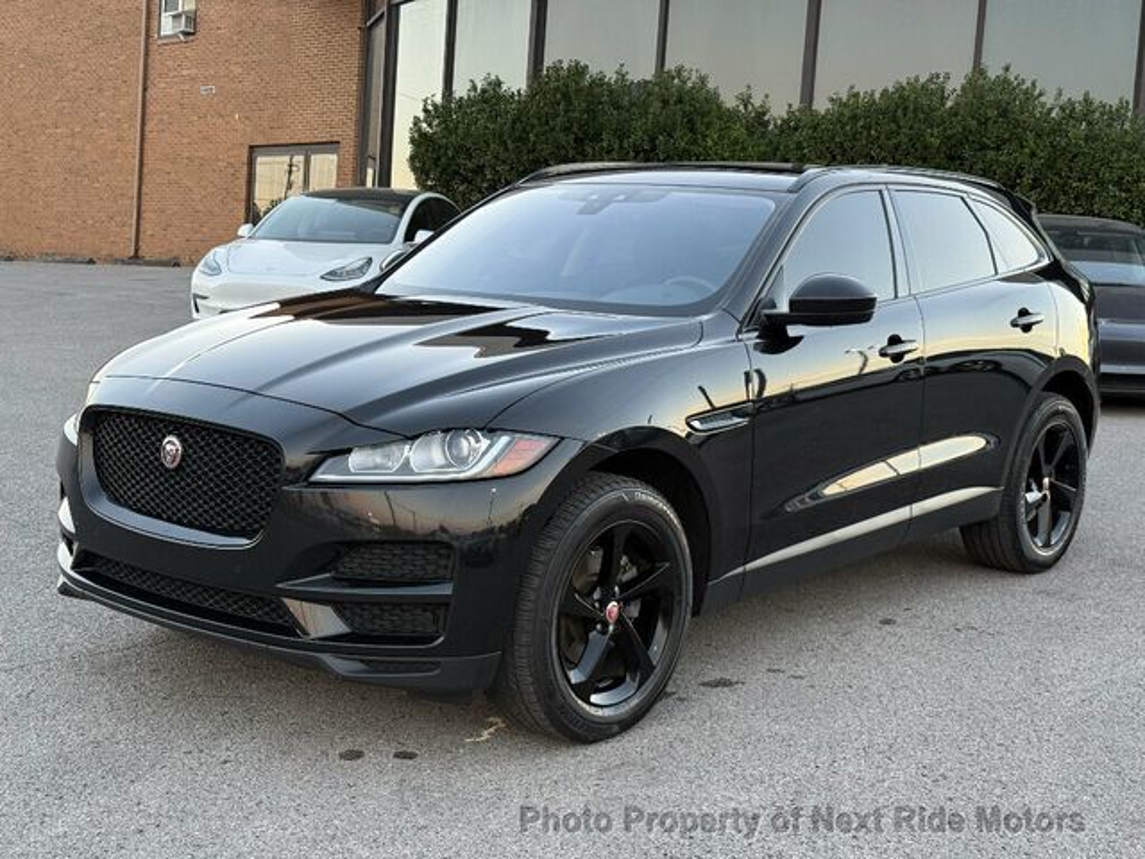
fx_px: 1588
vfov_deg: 30.3
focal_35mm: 48
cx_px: 572
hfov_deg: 39.7
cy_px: 430
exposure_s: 1/60
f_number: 1.78
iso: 125
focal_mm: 6.76
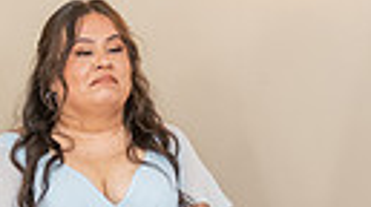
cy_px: 407
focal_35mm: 173
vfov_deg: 6.8
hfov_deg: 12.2
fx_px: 1699
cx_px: -69
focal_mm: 32
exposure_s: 1/200
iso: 1250
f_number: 3.5
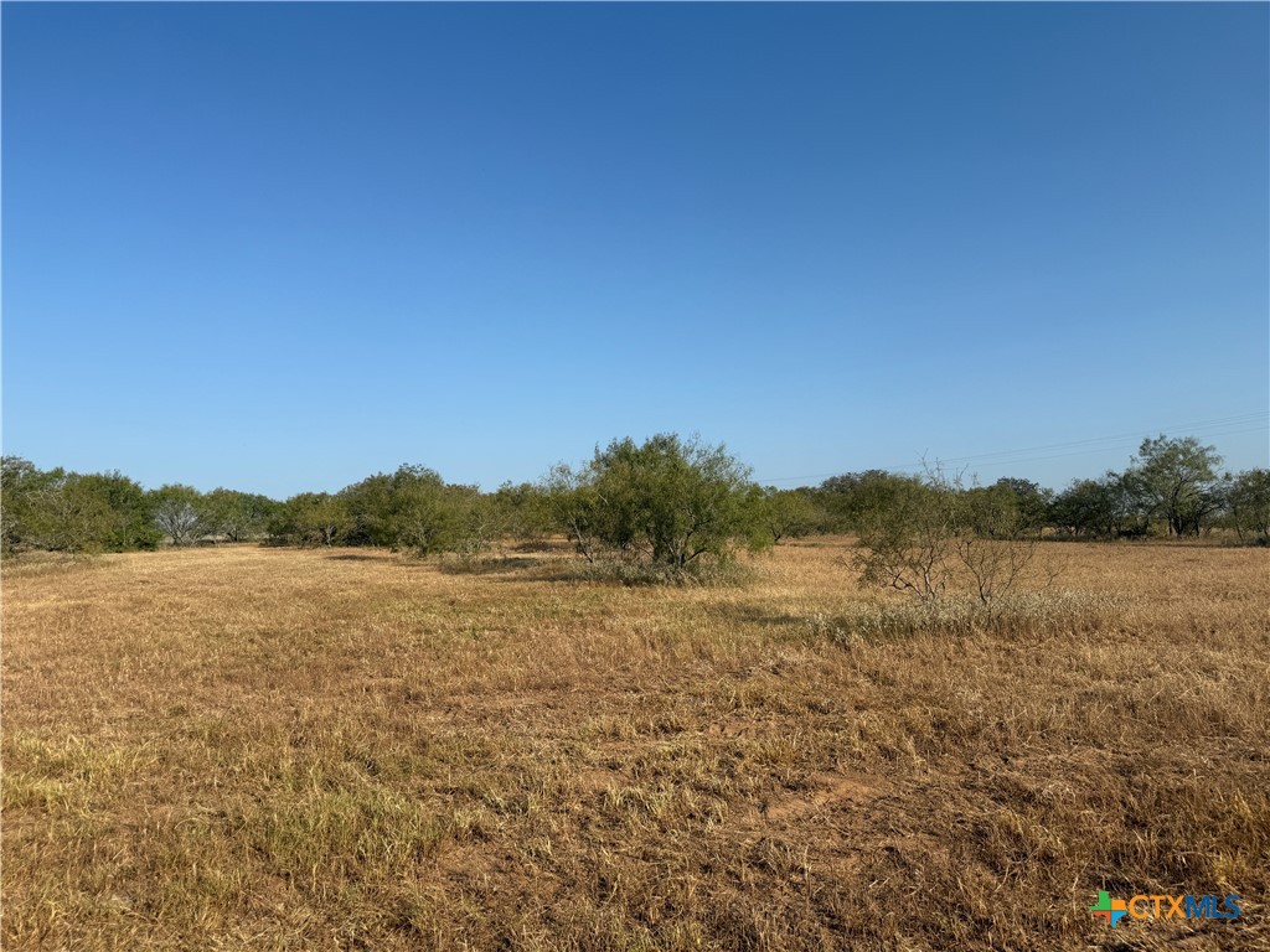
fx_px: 881
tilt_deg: +4.4
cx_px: 635
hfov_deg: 71.6
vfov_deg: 56.8
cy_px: 476
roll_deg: +2.2
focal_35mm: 24
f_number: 1.78
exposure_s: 1/5319
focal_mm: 6.76
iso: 80
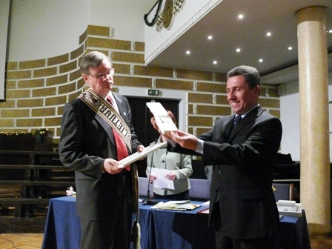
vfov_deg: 38.7
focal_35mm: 37
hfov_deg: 50.1
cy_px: 124
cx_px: 166
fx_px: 355
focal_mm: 7.8
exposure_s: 1/30
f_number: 2.8
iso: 800
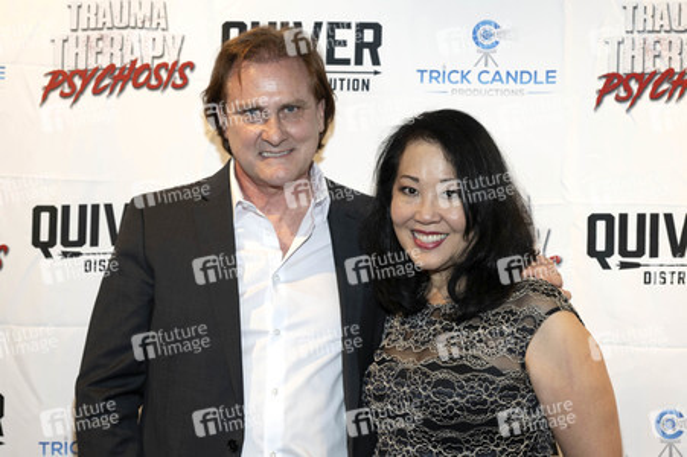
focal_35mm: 48
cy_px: 228
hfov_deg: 41.1
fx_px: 915
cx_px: 344
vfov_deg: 28.0
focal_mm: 48
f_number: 5.6
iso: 800
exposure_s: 1/200
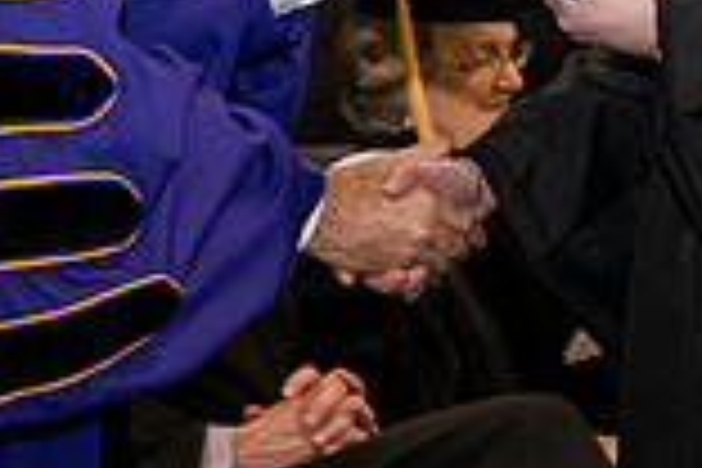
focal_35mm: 260
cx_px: 500
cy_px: -164
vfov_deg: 5.3
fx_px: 5070
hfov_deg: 7.9
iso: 2500
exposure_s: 1/200
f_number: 5.6
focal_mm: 70
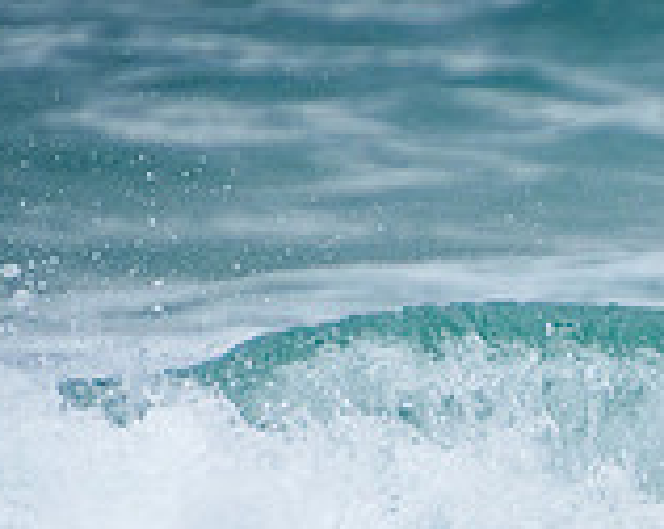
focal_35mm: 2068
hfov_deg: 0.9
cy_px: 644
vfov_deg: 0.7
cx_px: 954
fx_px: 40590
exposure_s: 1/2000
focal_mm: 400
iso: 450
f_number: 5.6
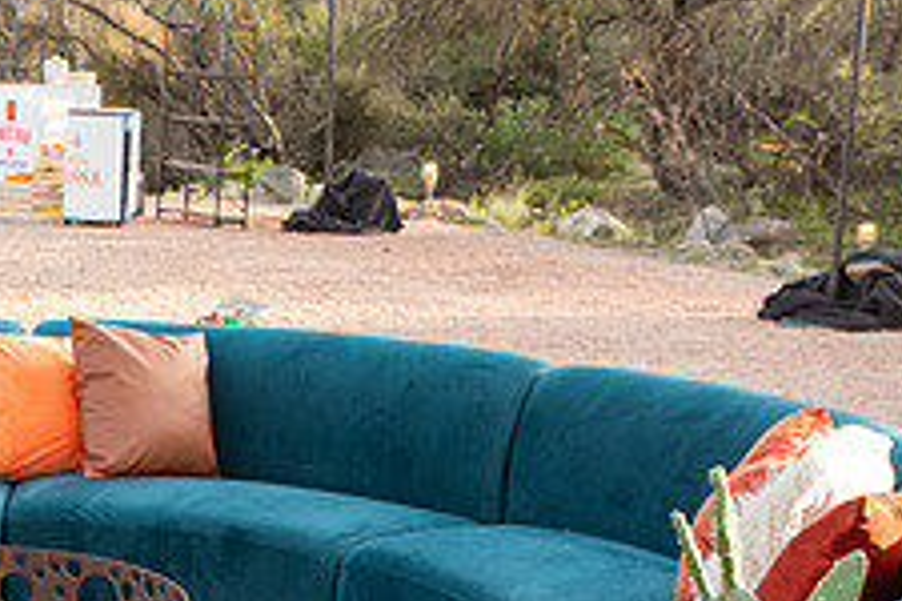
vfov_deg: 13.2
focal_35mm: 101
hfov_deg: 19.6
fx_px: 2530
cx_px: -3
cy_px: 710
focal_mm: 38
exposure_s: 1/160
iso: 400
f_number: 6.3
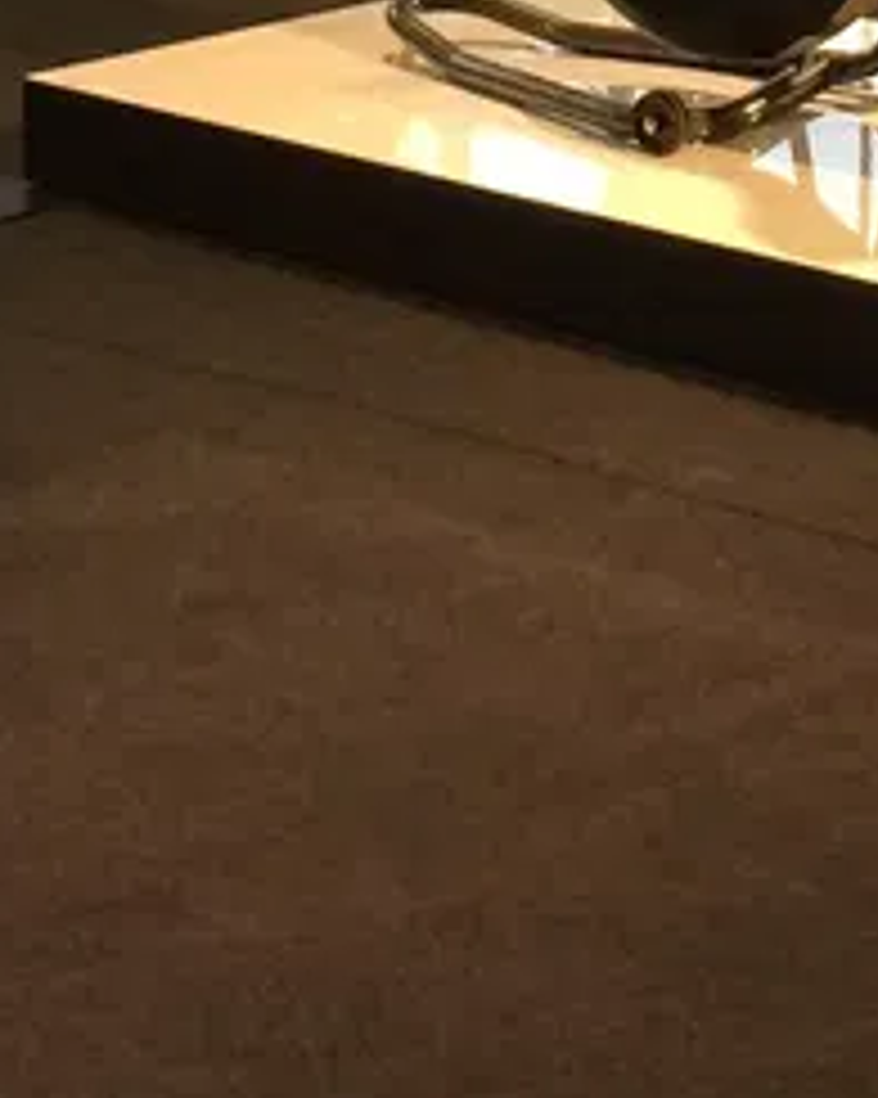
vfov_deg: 13.2
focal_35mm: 139
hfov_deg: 11.0
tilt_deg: -7.3
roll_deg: +2.0
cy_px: -464
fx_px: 4518
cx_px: 752
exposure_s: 1/30
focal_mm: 4.15
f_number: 2.2
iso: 40
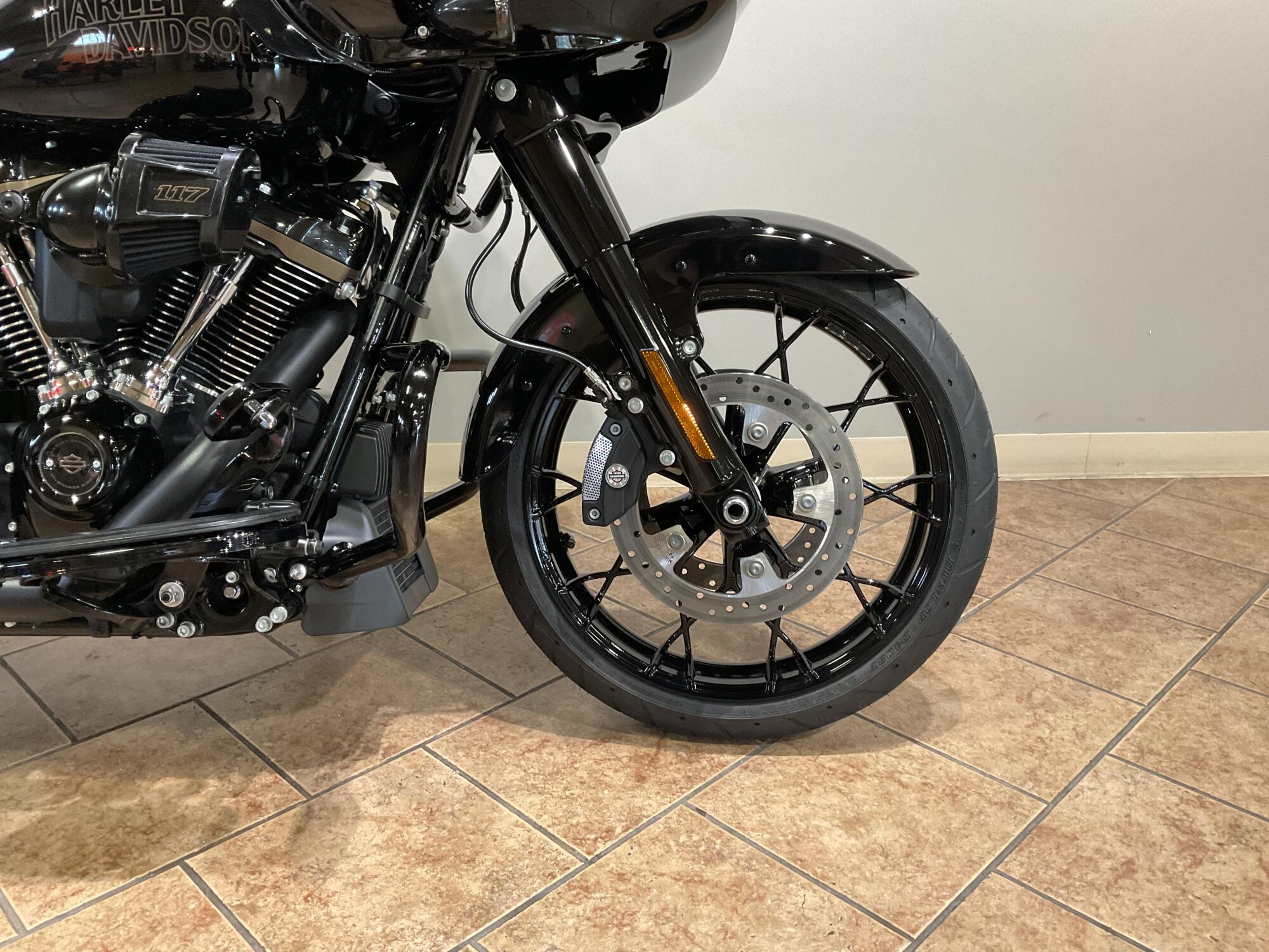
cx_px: 634
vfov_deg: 48.2
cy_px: 476
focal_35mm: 29
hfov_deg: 61.7
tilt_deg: -20.5
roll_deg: -1.2
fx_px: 1063
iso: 160
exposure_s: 1/60
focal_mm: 3
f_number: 1.8
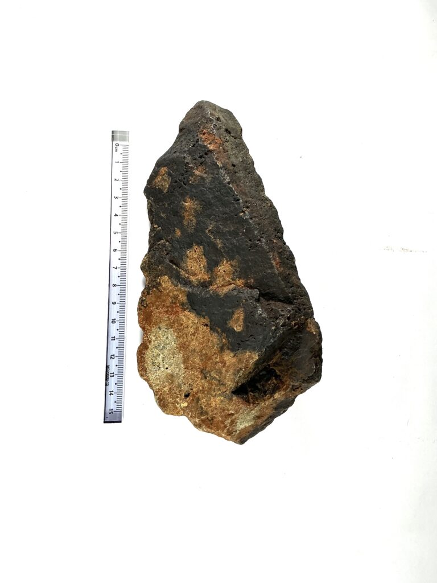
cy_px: 292
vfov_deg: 61.7
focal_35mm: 29
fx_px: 488
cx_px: 218
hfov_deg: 48.2
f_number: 1.8
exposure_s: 1/123
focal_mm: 3
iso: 16
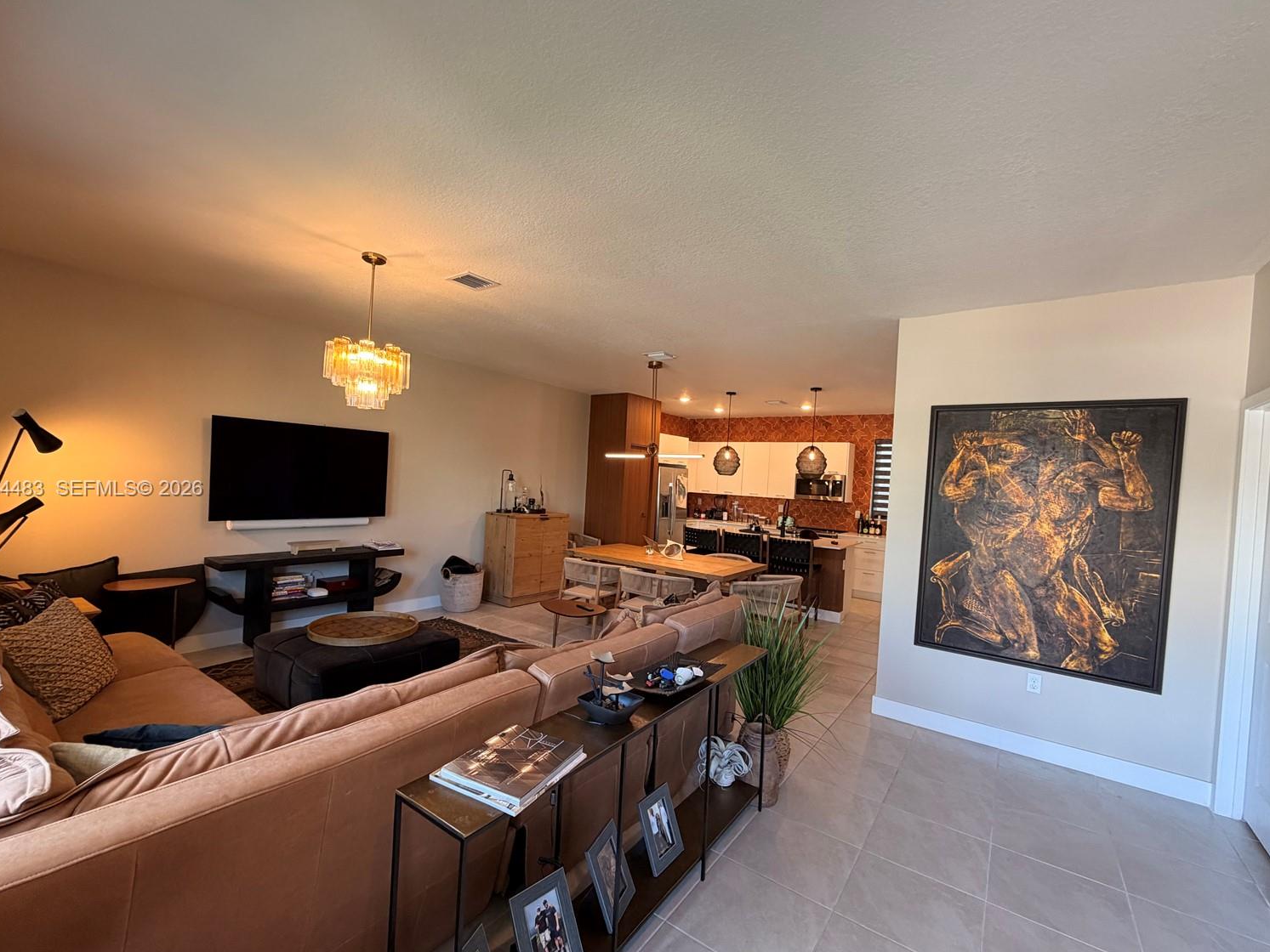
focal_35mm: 15
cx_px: 618
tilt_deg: -1.6
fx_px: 550
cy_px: 490
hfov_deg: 98.1
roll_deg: -3.6
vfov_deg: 81.7
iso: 160
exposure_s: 1/60
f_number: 2.2
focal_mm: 2.22
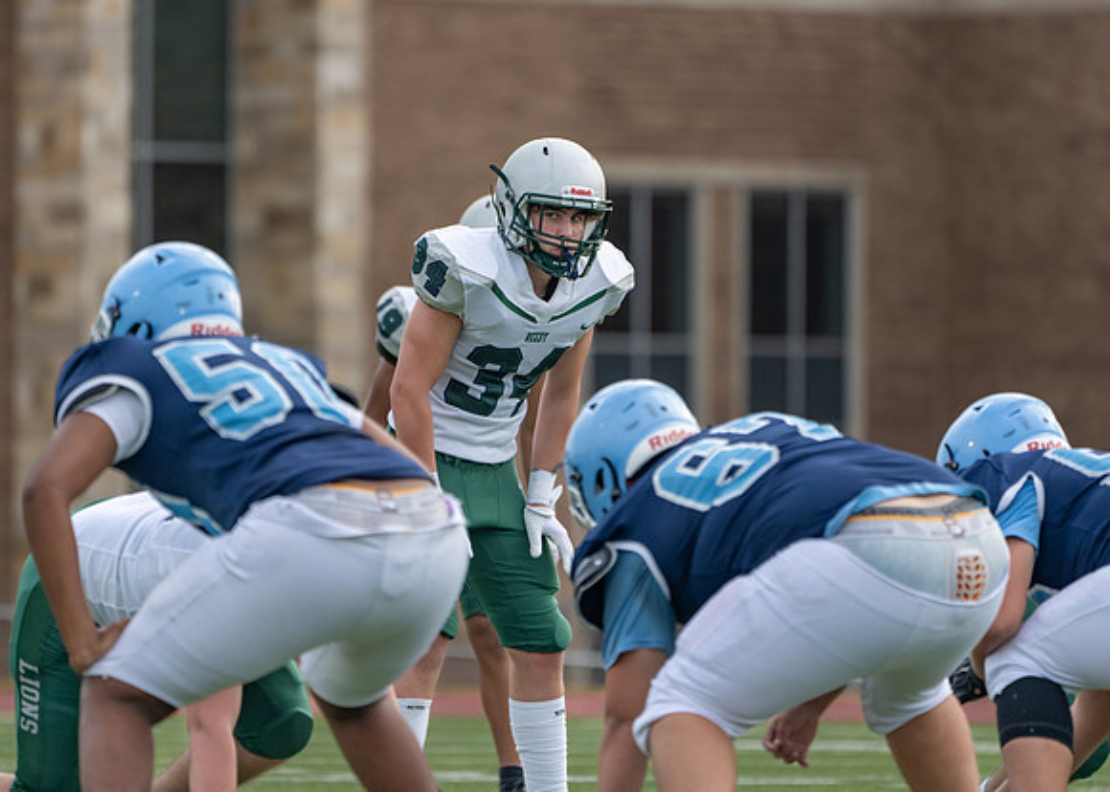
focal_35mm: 496
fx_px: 15639
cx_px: 516
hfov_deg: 4.1
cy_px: 326
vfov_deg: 2.9
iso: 500
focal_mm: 400
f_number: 5.6
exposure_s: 1/1250
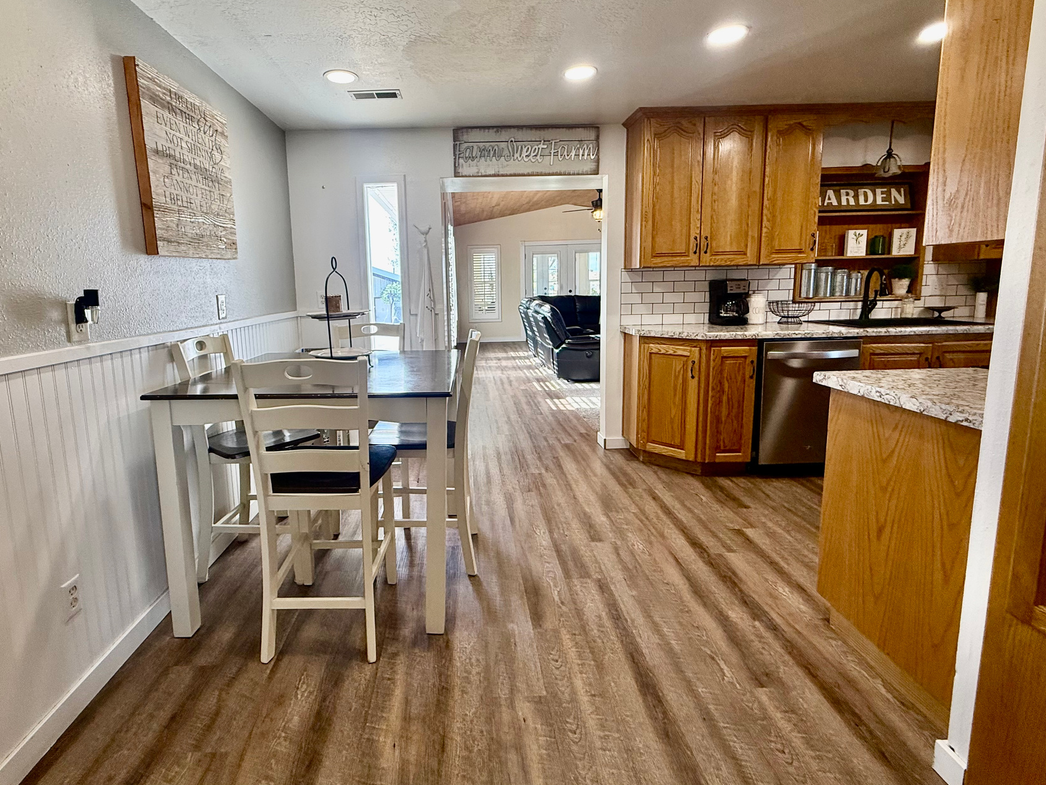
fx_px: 514
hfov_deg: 90.7
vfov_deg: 74.5
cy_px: 352
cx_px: 471
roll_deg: +1.3
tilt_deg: -7.3
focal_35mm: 17
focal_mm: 2.22
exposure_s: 1/120
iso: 125
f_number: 2.2
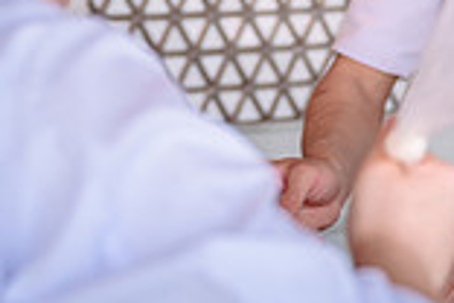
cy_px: 170
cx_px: 262
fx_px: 2106
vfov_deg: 8.2
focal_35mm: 167
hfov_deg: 12.3
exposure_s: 1/100
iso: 100
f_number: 2.8
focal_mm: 45
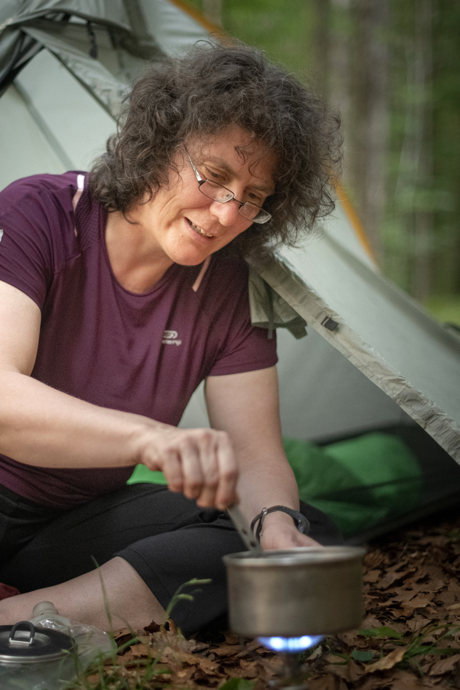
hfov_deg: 21.2
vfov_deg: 31.4
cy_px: 356
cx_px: 177
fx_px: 1227
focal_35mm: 64
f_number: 1.4
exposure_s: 1/160
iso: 4000
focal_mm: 50
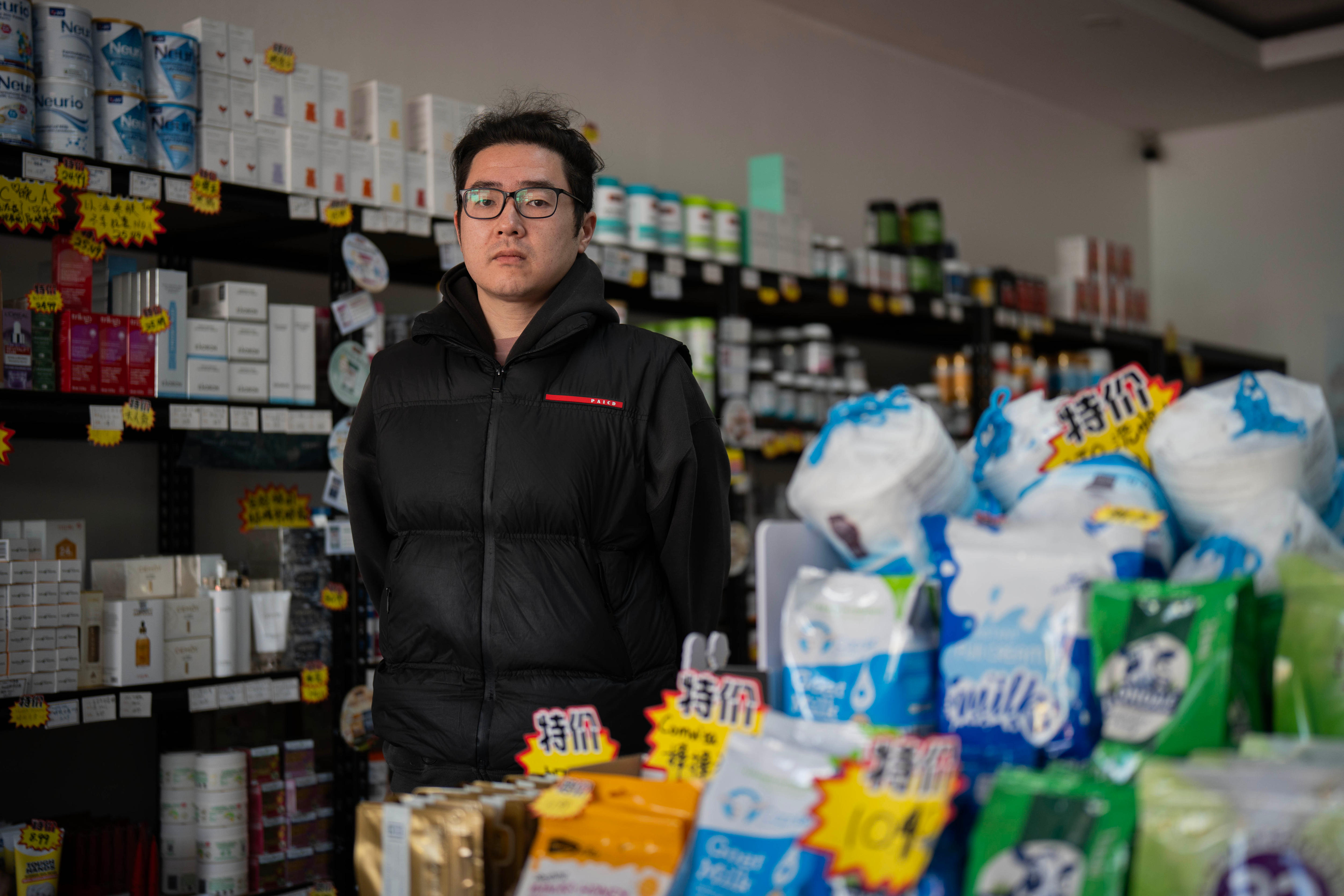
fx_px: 1866
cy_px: 448
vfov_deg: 27.0
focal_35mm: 50
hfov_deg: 39.6
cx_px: 672
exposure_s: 1/500
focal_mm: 50
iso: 125
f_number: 1.4
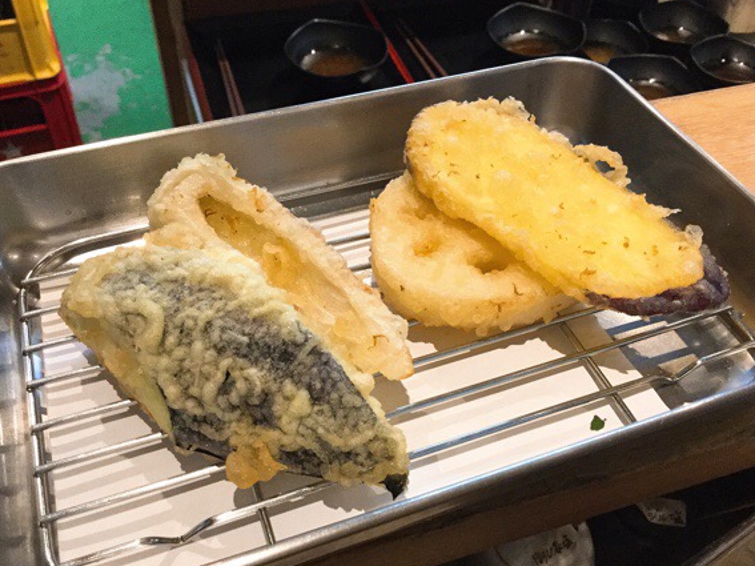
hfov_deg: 52.6
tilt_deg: -48.4
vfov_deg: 40.7
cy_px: 302
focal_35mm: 35
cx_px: 390
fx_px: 763
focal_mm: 3.3
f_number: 2.4
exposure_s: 1/30
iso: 160
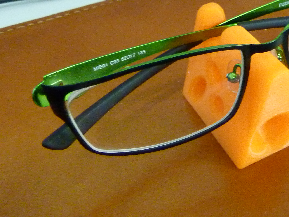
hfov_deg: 37.9
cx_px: 240
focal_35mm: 48
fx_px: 401
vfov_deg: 30.2
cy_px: 92
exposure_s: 1/20
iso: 800
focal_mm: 4.1
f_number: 3.3
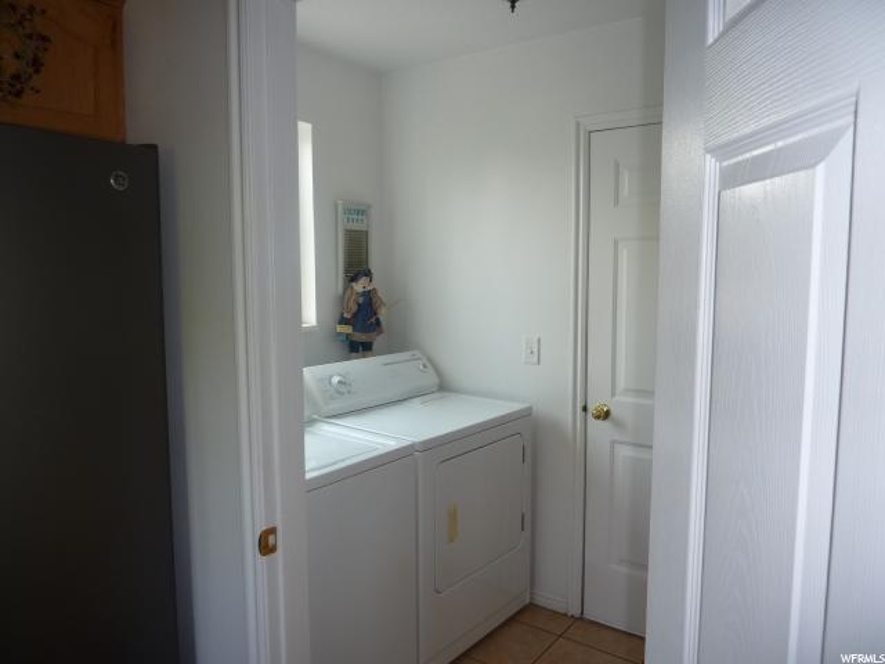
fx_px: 639
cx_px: 442
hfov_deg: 69.4
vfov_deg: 54.9
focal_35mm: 25
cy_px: 332
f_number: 3.3
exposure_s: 1/30
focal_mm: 4.1
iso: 100
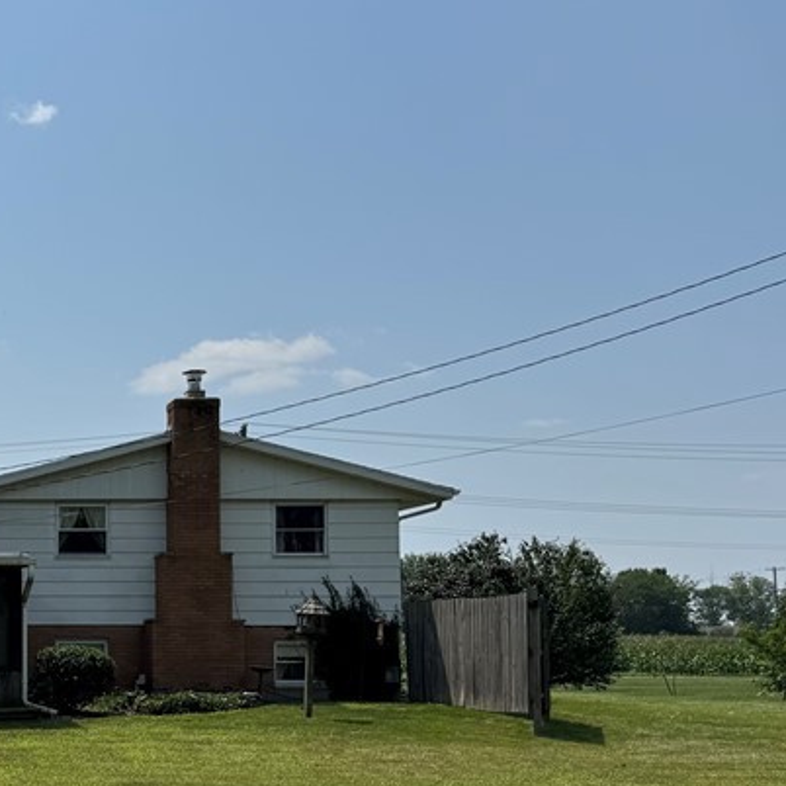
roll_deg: -0.4
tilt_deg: +1.0
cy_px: 587
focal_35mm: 54
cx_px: -151
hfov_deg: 27.8
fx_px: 1387
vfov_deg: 31.1
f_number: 1.78
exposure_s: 1/10417
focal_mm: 6.76
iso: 80
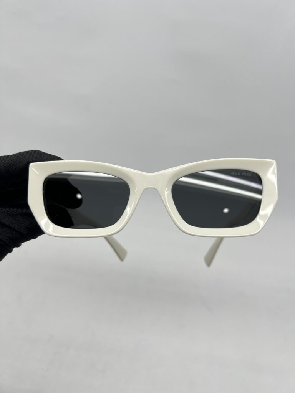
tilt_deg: -35.6
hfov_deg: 53.1
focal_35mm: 26
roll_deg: -4.7
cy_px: 196
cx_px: 148
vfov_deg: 67.3
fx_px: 295
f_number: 1.5
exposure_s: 1/174
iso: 40
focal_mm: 5.7
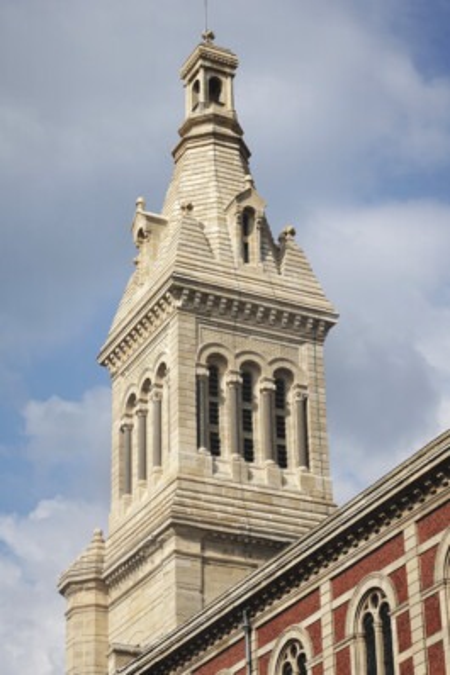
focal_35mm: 91
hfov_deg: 15.0
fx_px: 1708
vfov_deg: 22.4
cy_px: 338
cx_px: 225
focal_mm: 33.41
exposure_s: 1/1000
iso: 125
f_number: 5.6
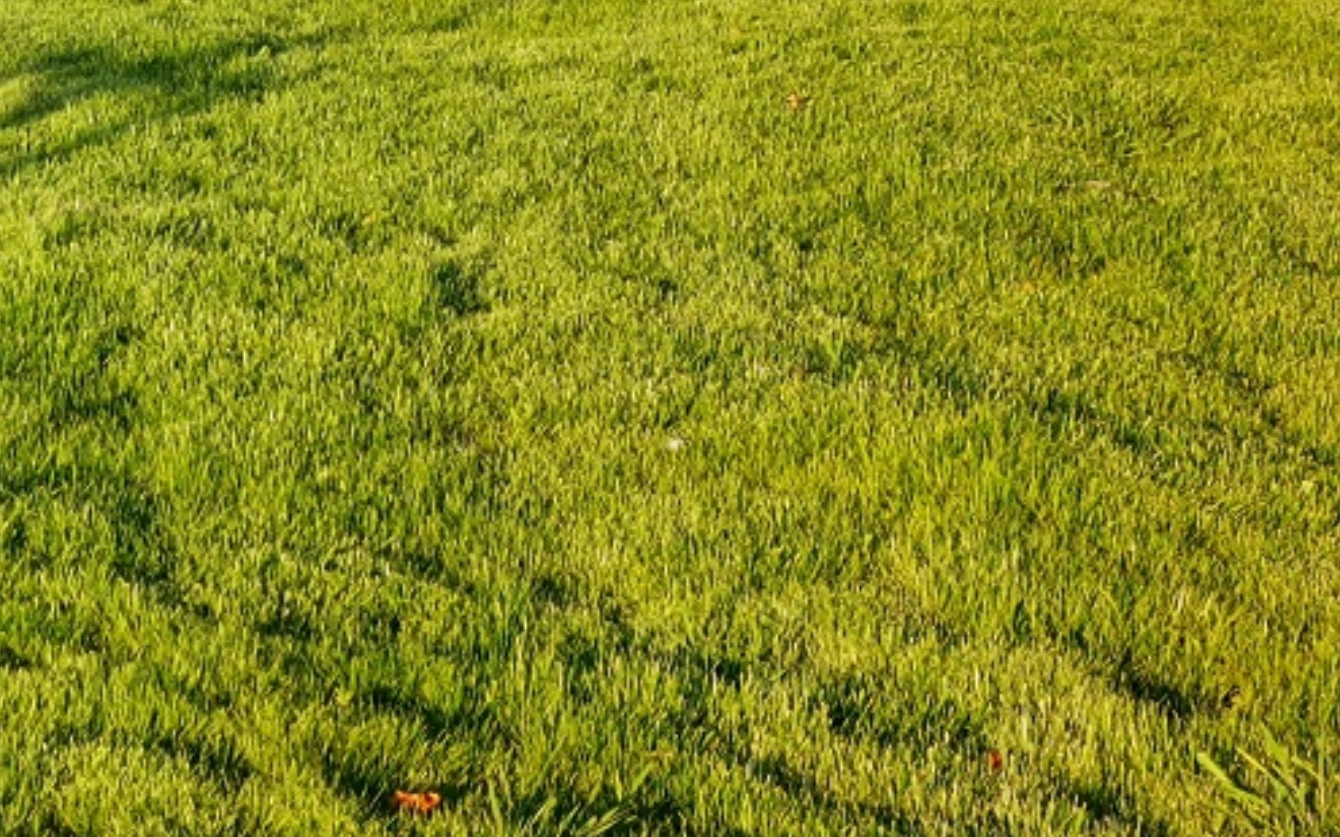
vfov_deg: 10.5
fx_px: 4492
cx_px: -157
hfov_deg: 16.4
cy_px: -178
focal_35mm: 123
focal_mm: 5.58
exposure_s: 1/1007
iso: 50
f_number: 1.8
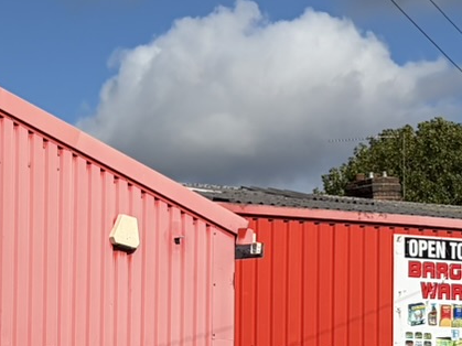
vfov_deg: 11.5
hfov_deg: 15.4
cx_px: 65
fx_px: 1695
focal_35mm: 127
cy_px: 403
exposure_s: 1/7813
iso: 50
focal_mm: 5.96
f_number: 1.6
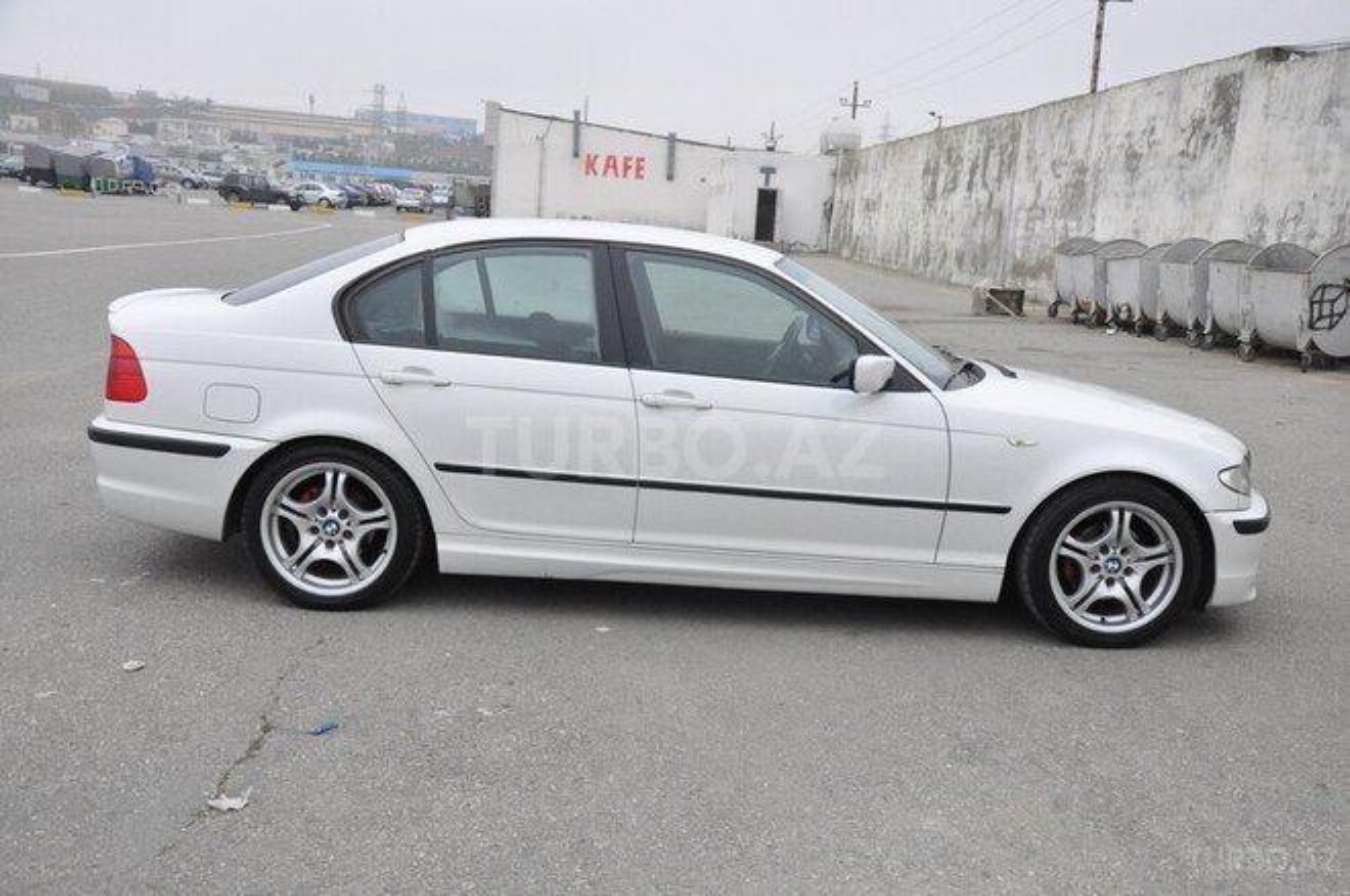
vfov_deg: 36.8
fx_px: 1348
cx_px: 675
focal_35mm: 36
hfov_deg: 53.2
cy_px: 448
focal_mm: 24
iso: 3200
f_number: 5.6
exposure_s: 1/2000
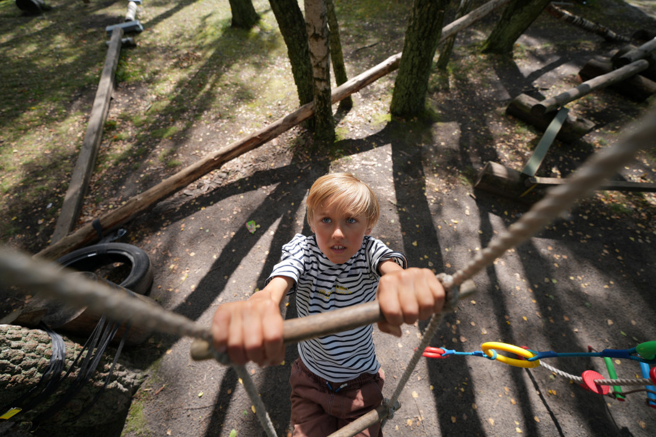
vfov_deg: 90.0
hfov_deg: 112.6
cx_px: 328
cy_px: 218
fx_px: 219
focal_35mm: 12
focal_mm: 12
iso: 100
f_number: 2.8
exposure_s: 1/500
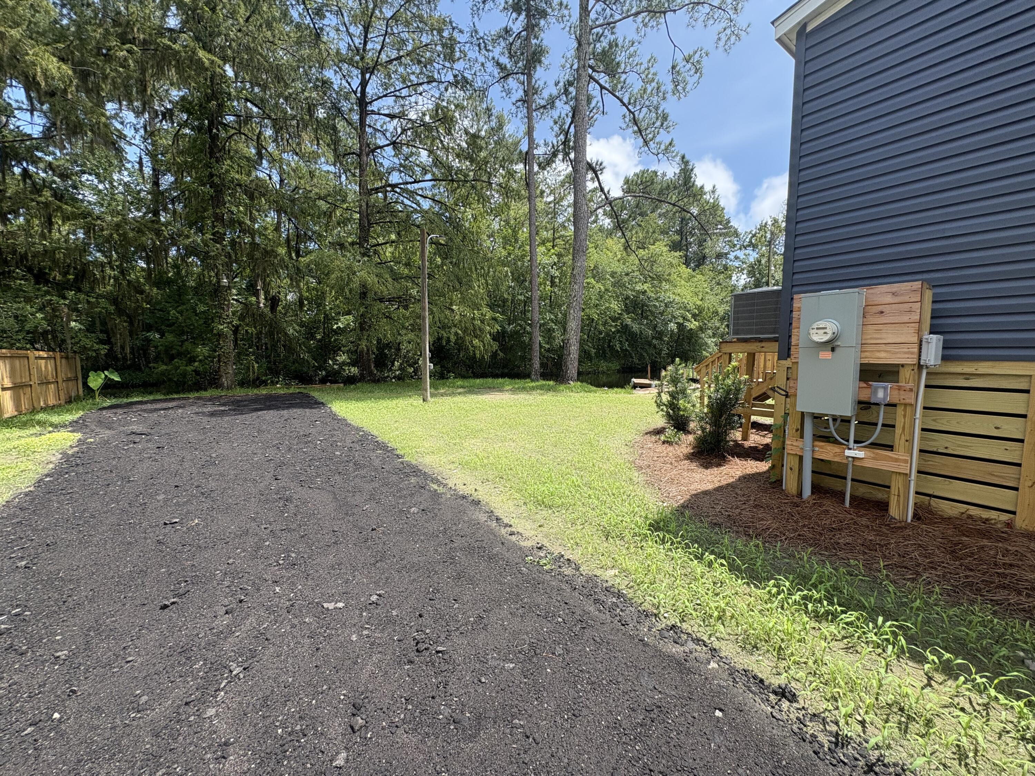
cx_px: 518
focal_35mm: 14
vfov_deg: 85.7
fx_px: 419
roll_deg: -0.3
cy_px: 388
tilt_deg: -5.3
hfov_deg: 102.1
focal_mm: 2.22
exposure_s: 1/968
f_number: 2.2
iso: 50
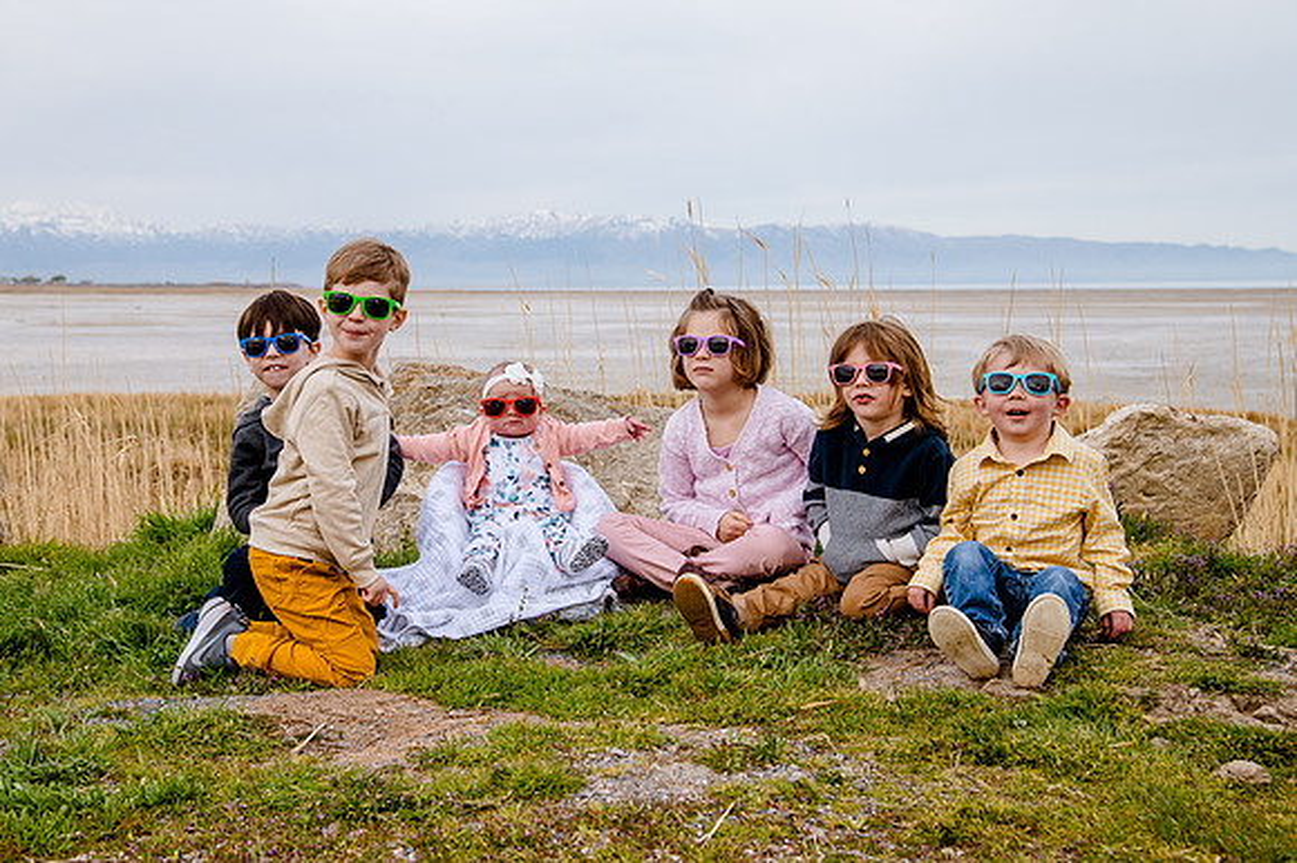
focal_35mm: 60
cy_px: 365
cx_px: 543
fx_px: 2148
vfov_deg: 22.7
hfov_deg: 33.5
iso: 200
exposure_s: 1/250
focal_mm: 50
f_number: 5.6
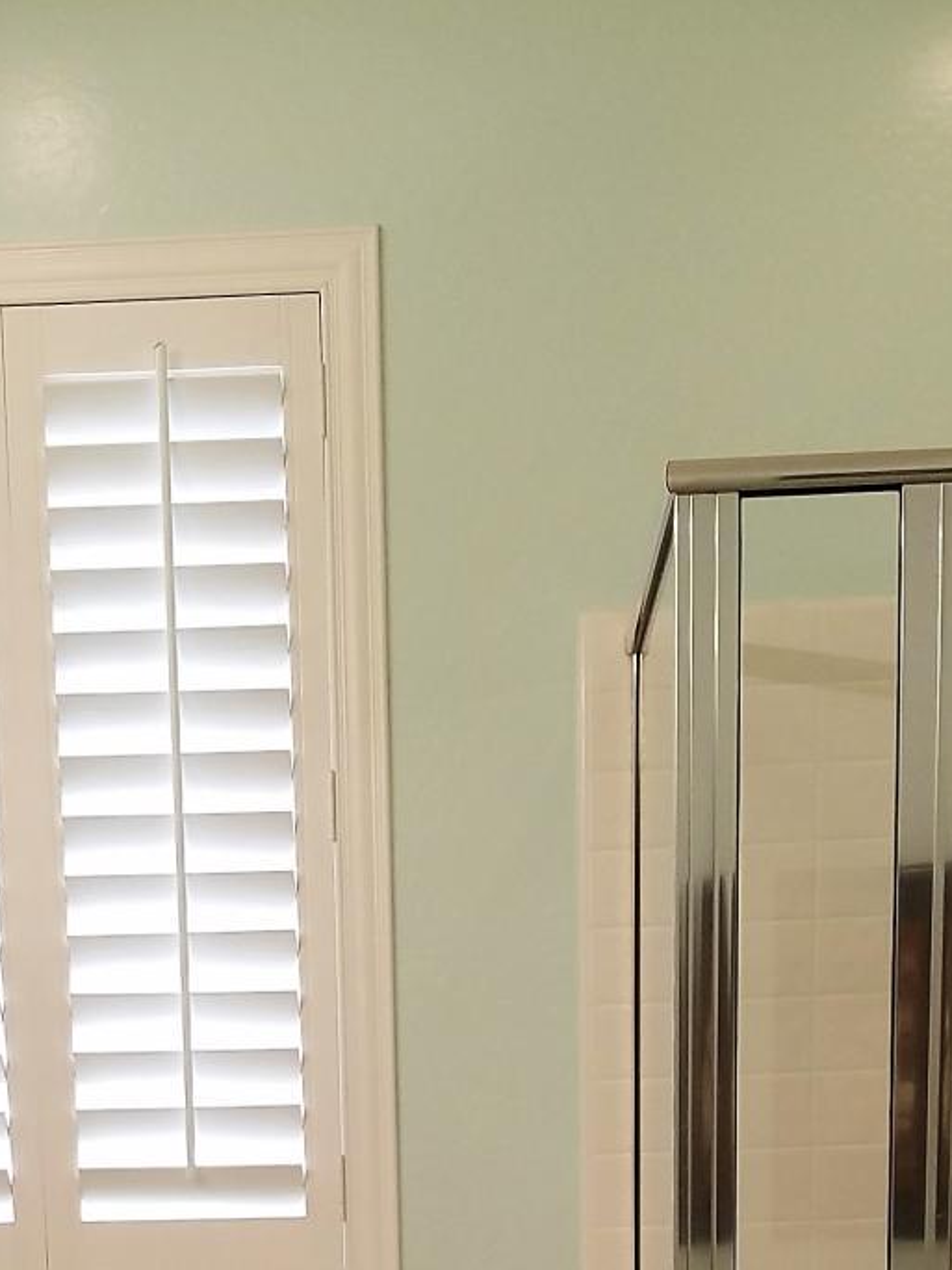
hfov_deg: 19.4
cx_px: 463
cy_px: 1675
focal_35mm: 76
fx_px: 2787
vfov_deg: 22.7
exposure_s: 1/60
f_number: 1.7
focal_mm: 4.2
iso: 80
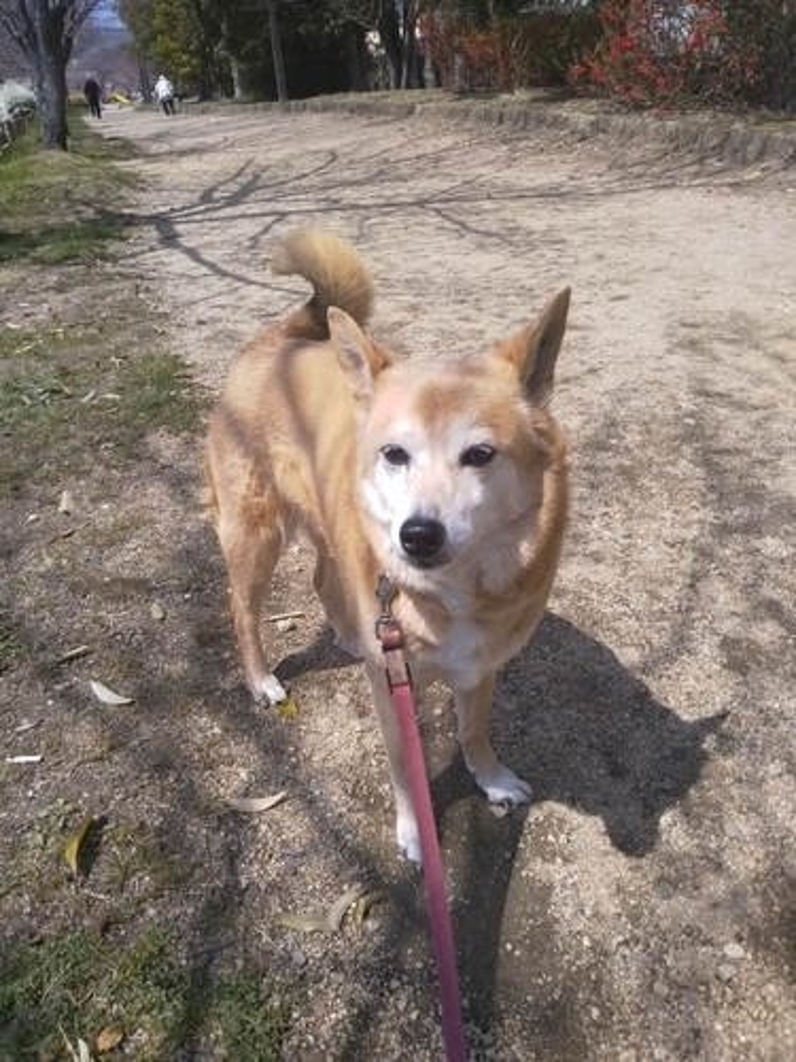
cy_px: 531
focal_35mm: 30
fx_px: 920
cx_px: 398
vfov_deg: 60.0
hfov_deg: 46.8
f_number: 2.2
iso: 40
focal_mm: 4
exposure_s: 1/801
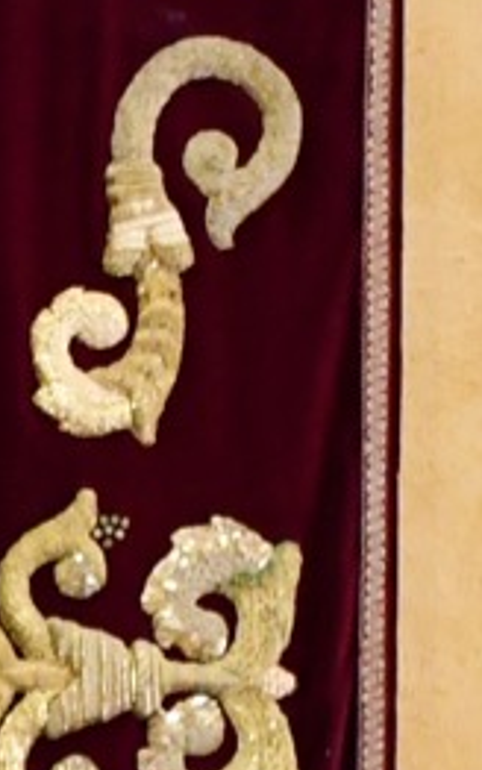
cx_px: -664
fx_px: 6361
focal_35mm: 303
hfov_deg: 4.3
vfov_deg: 6.7
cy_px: 1591
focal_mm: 26
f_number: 3.8
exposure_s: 1/125
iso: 3200
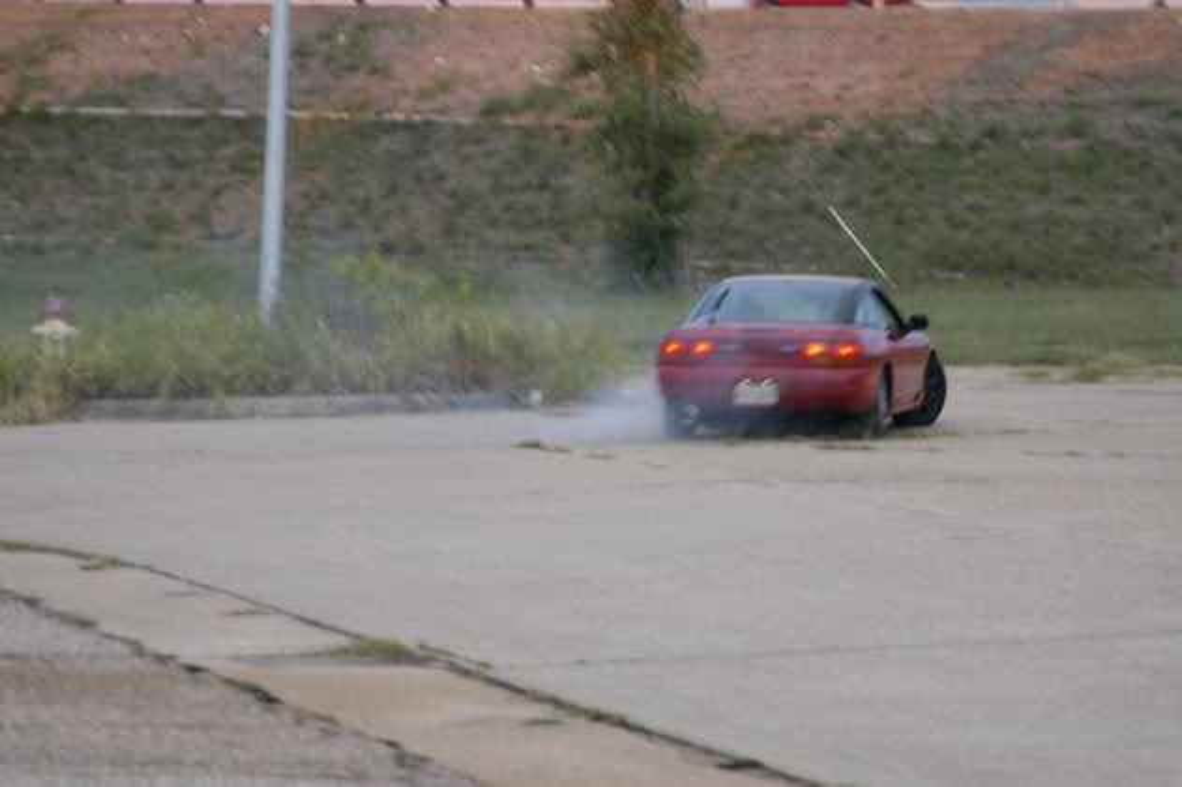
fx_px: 5907
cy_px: 394
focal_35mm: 180
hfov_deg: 11.4
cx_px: 591
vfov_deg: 7.6
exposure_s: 1/60
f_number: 5.6
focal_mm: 120
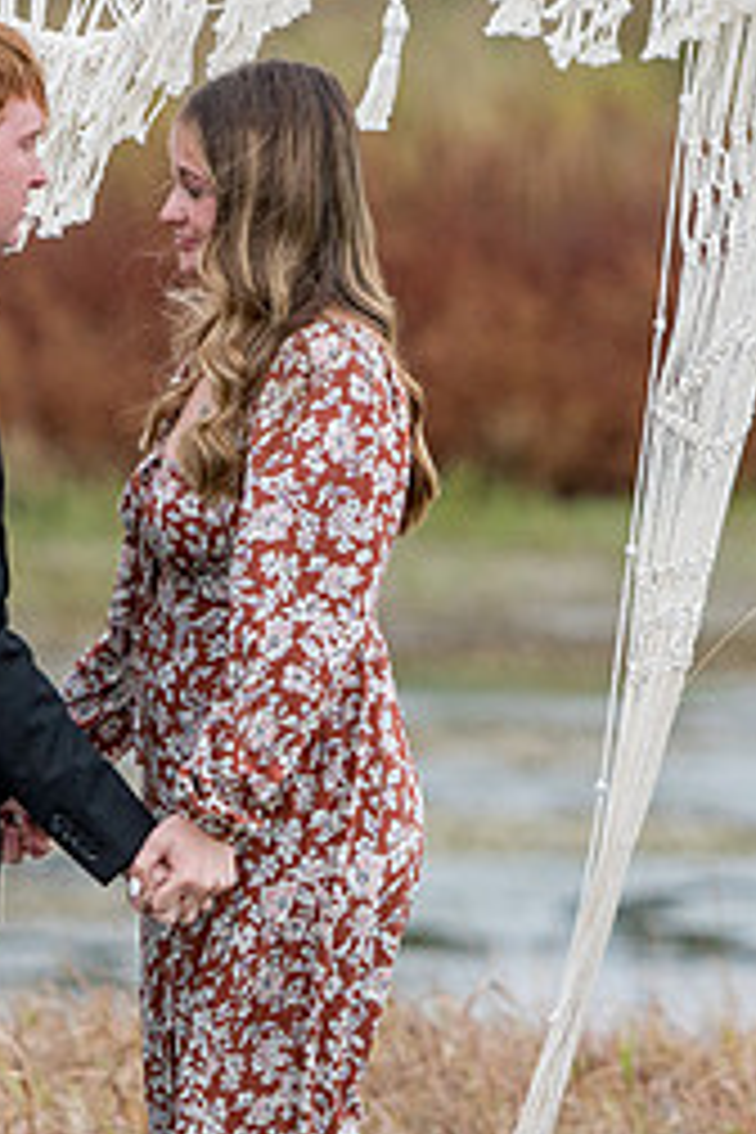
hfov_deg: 5.1
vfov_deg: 7.7
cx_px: 99
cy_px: 783
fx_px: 8441
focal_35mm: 268
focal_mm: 150
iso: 400
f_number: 3.5
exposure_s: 1/400
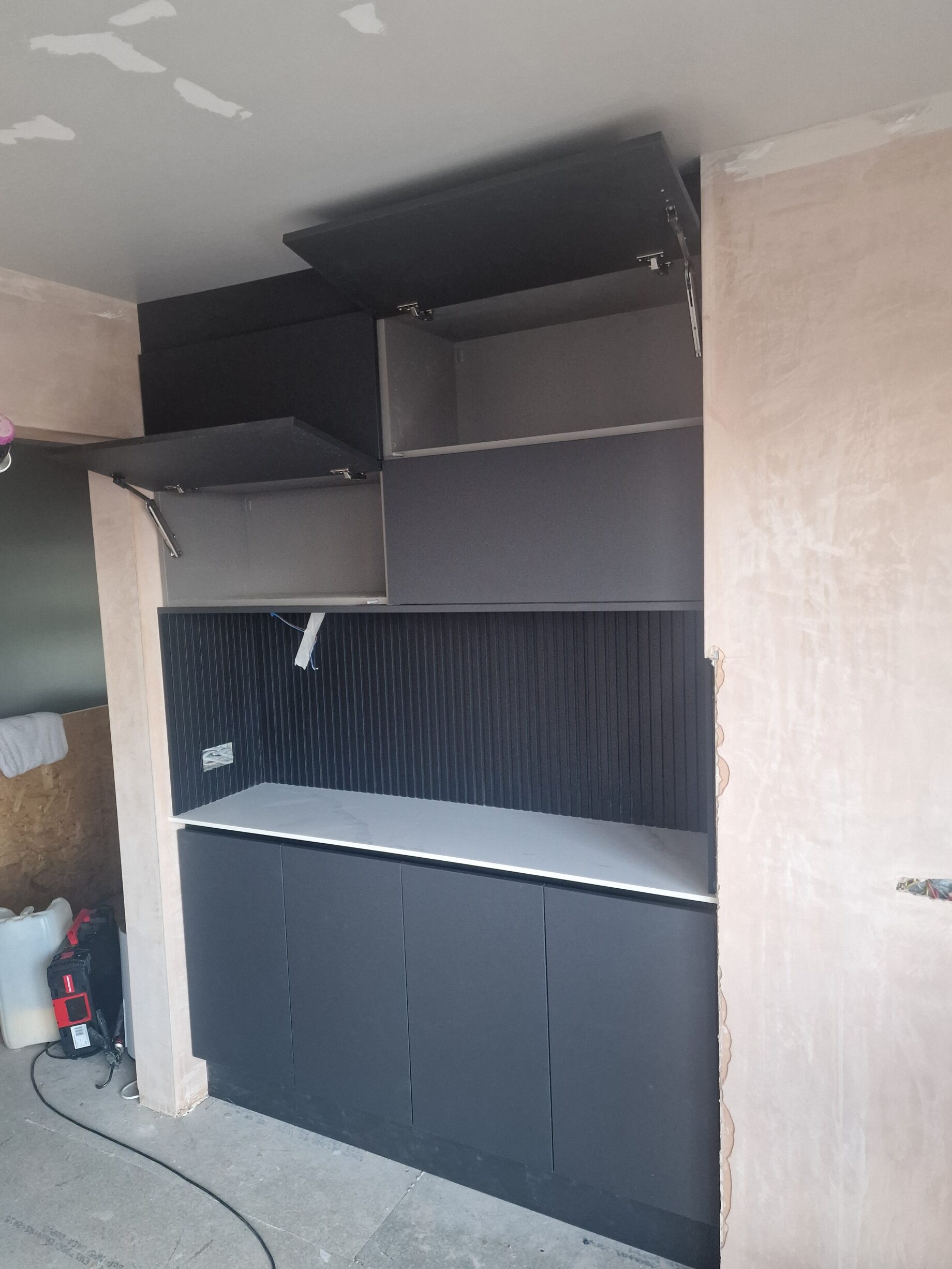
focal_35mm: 24
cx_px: 468
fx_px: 880
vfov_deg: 71.6
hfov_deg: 56.8
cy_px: 654
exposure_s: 1/100
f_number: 1.8
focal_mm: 6.4
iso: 640
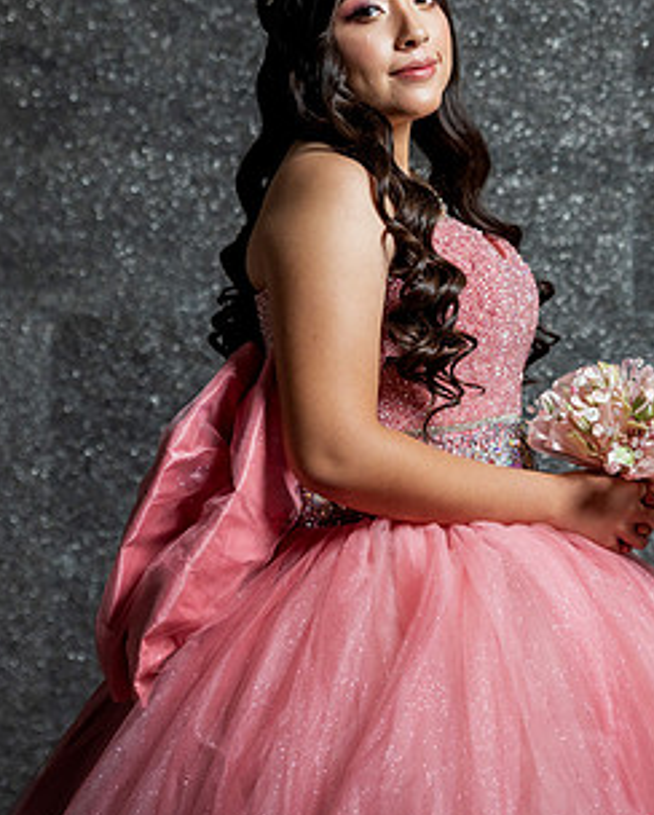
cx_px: 365
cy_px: 314
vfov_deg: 15.0
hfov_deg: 12.1
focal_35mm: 128
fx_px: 3091
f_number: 3.5
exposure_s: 1/160
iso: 500
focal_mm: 65
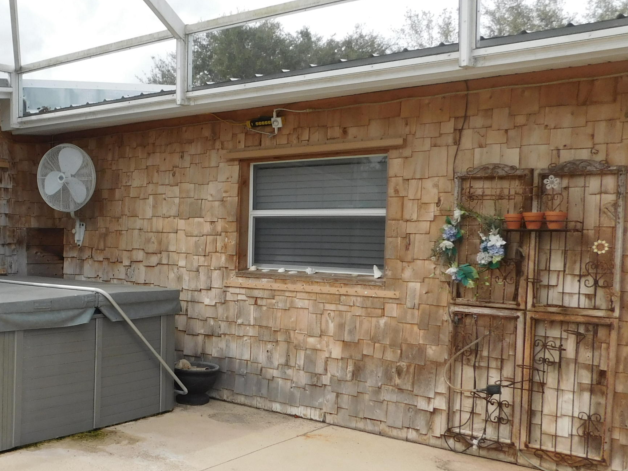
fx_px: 726
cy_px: 280
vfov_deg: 35.8
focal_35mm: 40
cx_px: 108
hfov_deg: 44.1
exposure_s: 1/640
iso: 125
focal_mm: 4
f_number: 3
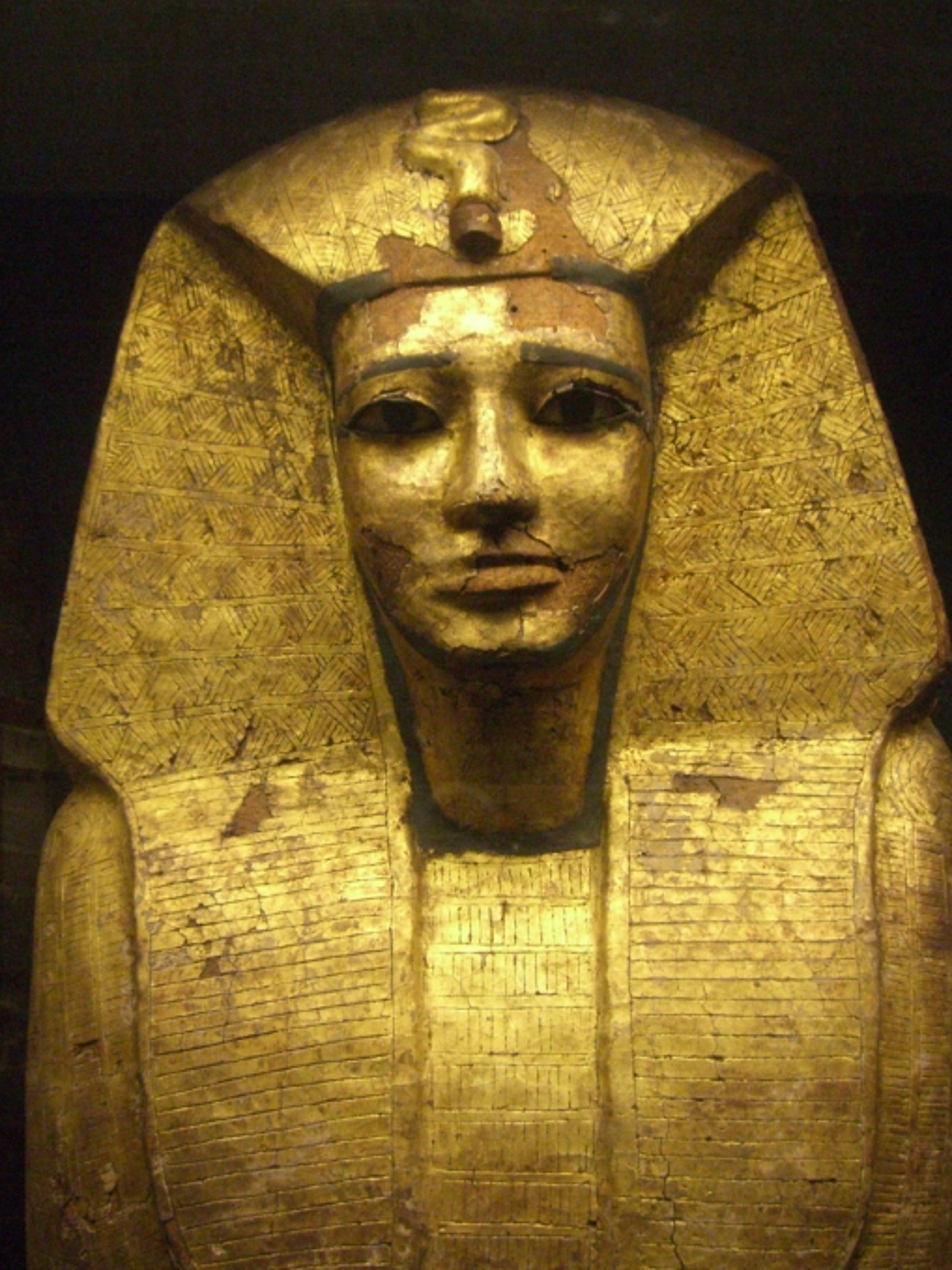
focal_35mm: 43
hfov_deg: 33.6
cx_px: 475
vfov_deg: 43.8
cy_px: 677
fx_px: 1577
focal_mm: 6.2
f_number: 2.7
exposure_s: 1/60
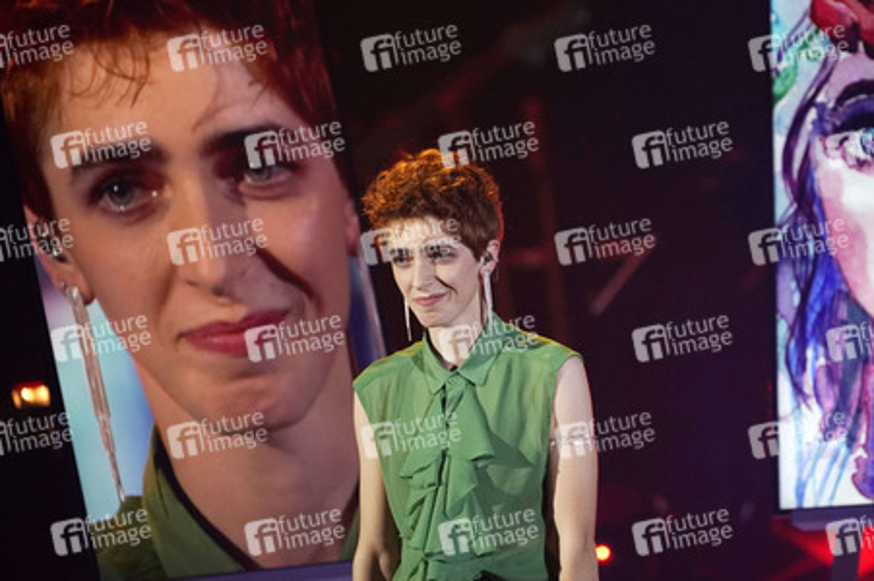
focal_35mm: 600
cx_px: 437
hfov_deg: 3.4
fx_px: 14556
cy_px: 290
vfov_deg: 2.3
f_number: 6.3
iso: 5000
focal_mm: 600
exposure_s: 1/160
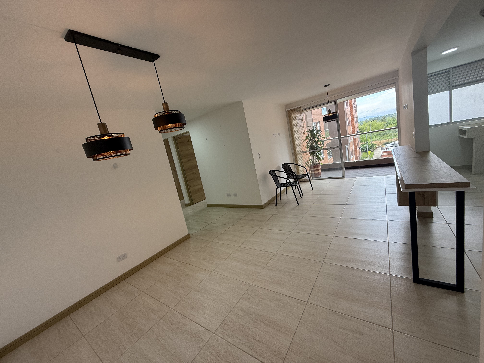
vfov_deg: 85.7
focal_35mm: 14
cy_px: 182
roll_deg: +11.4
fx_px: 196
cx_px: 242
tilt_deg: -10.0
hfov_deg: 102.1
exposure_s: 1/99
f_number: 2.2
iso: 64
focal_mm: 2.22
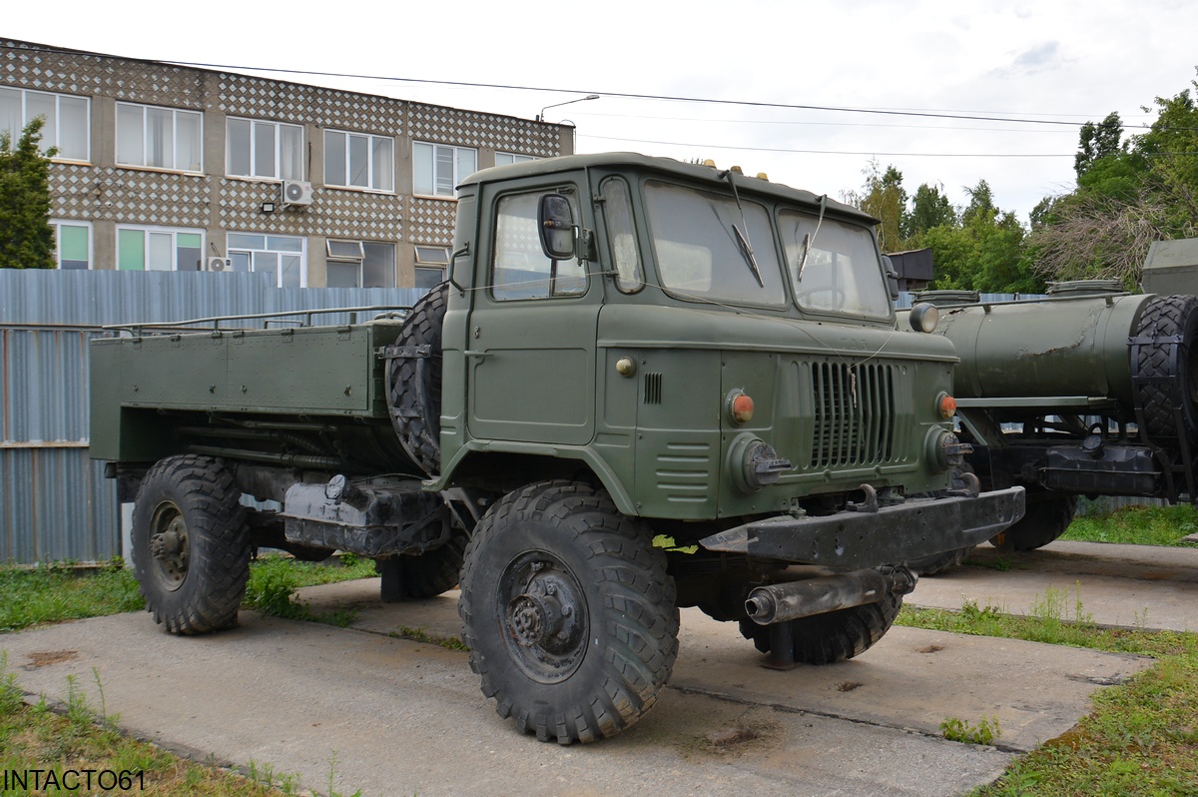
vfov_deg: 39.9
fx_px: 1097
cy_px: 398
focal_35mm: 33
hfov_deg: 57.3
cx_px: 599
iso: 160
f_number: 8
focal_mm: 22
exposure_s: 1/250
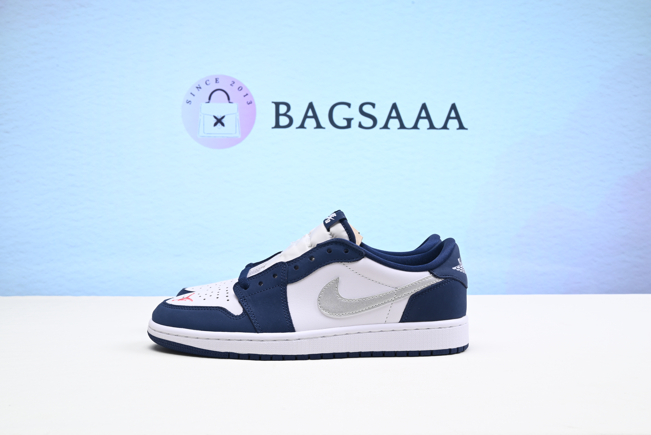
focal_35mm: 37
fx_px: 669
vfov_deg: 36.0
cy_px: 218
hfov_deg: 51.9
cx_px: 326
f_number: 16
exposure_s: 1/2
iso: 100
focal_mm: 37
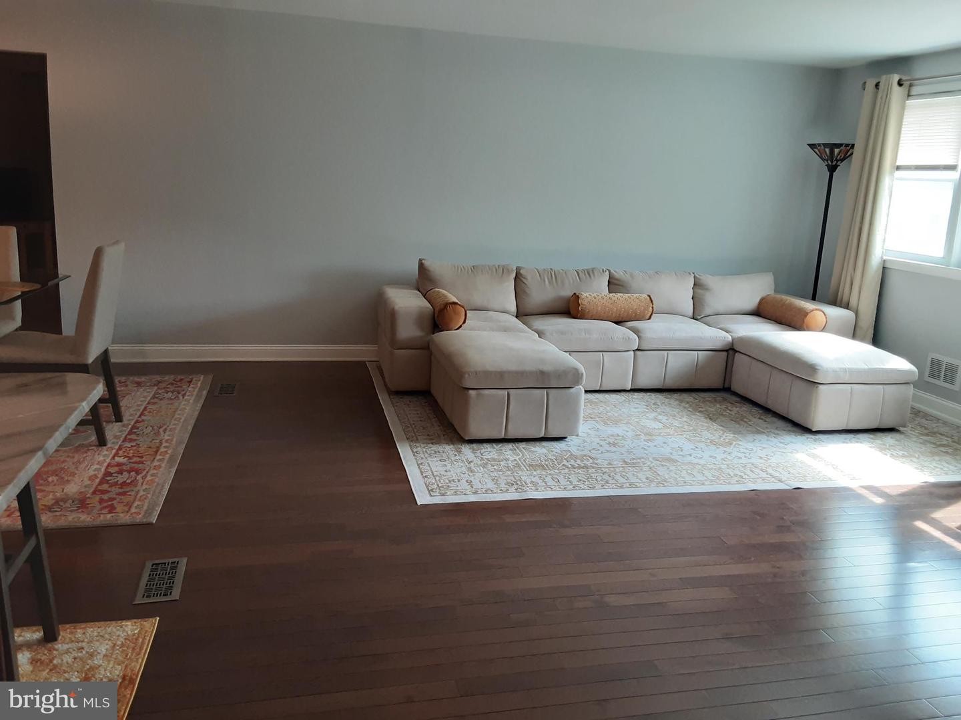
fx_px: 777
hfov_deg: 63.4
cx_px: 480
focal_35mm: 28
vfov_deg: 49.7
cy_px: 360
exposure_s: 1/40
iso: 125
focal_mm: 2.9
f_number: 1.9
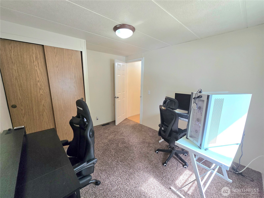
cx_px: 132
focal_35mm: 13
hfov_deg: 106.2
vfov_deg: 89.9
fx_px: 99
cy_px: 99
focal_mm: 2.2
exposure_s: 1/60.2
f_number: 2.2
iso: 100
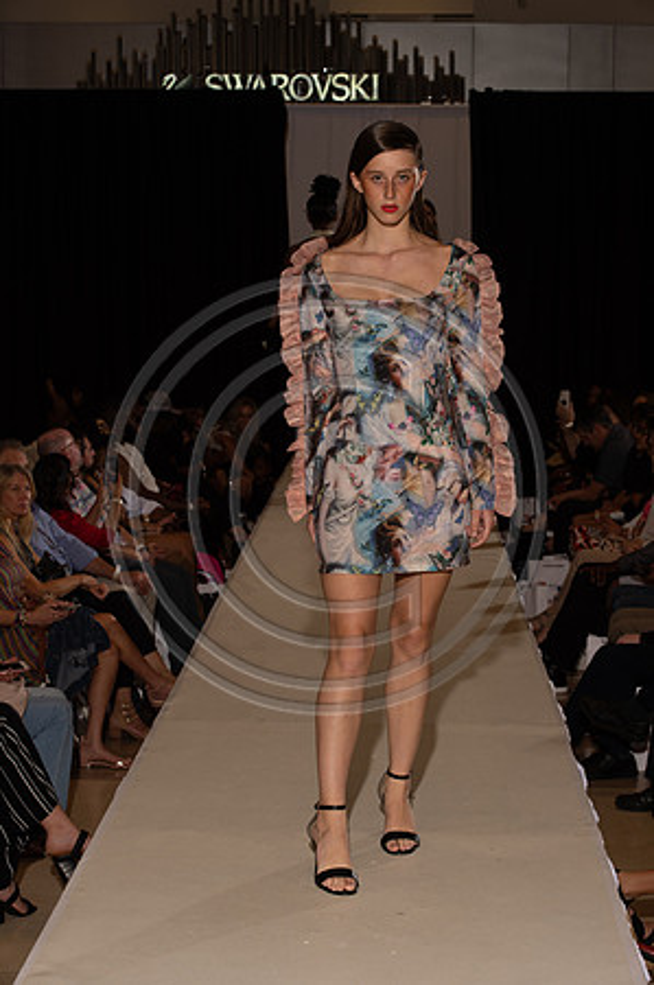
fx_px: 2240
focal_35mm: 82
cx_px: 327
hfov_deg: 16.6
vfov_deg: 24.8
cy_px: 492
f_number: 9
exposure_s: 1/250
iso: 800
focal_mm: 82
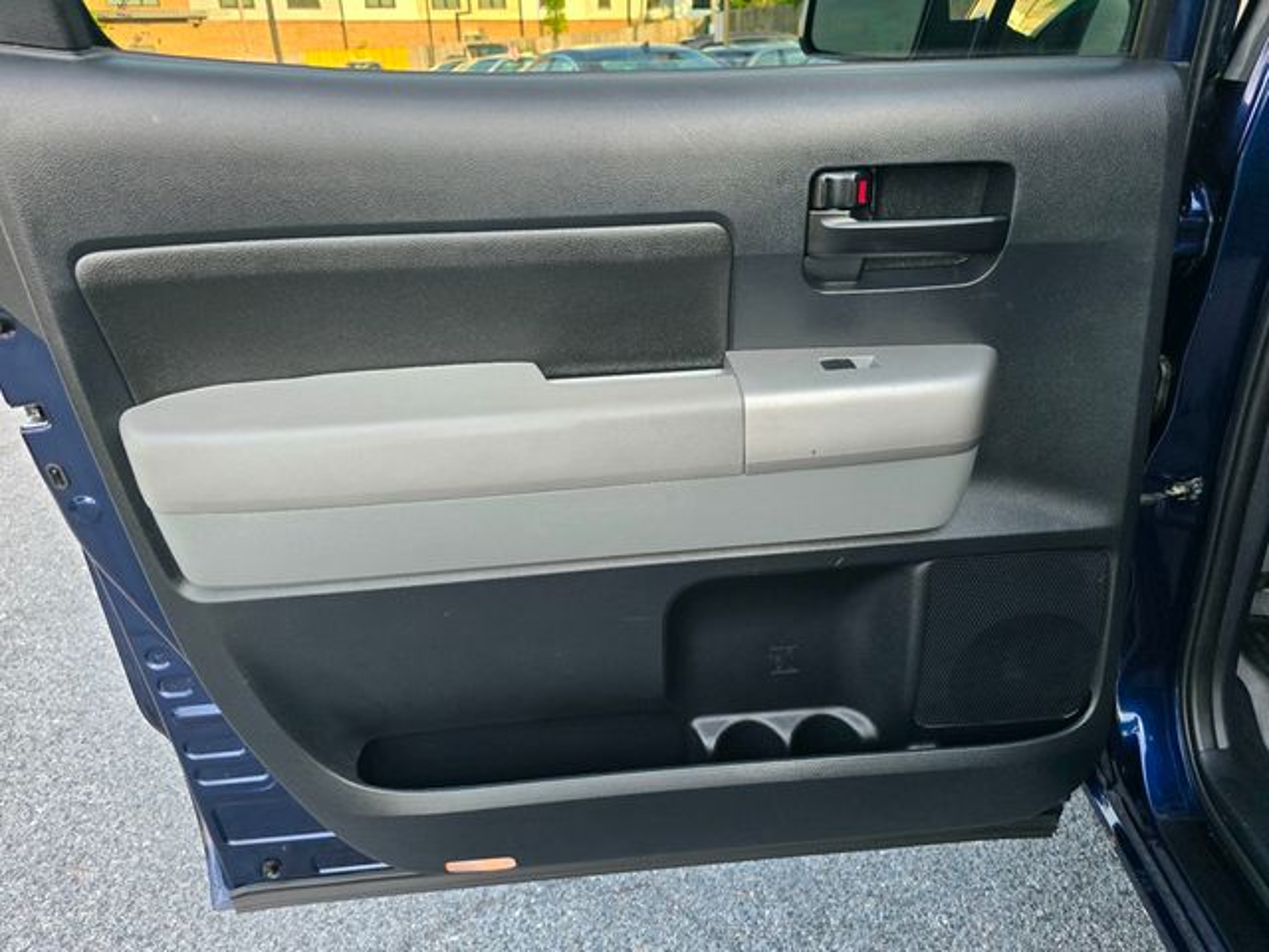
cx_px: 634
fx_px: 843
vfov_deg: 58.9
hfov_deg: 73.9
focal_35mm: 23
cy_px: 476
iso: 64
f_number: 1.7
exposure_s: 1/180
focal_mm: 6.3
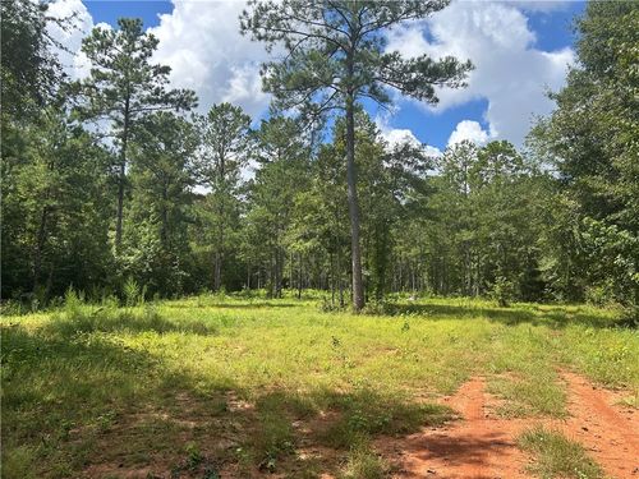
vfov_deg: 53.1
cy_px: 240
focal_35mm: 26
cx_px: 320
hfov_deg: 67.3
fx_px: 480
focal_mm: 5.7
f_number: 1.5
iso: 50
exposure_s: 1/2841
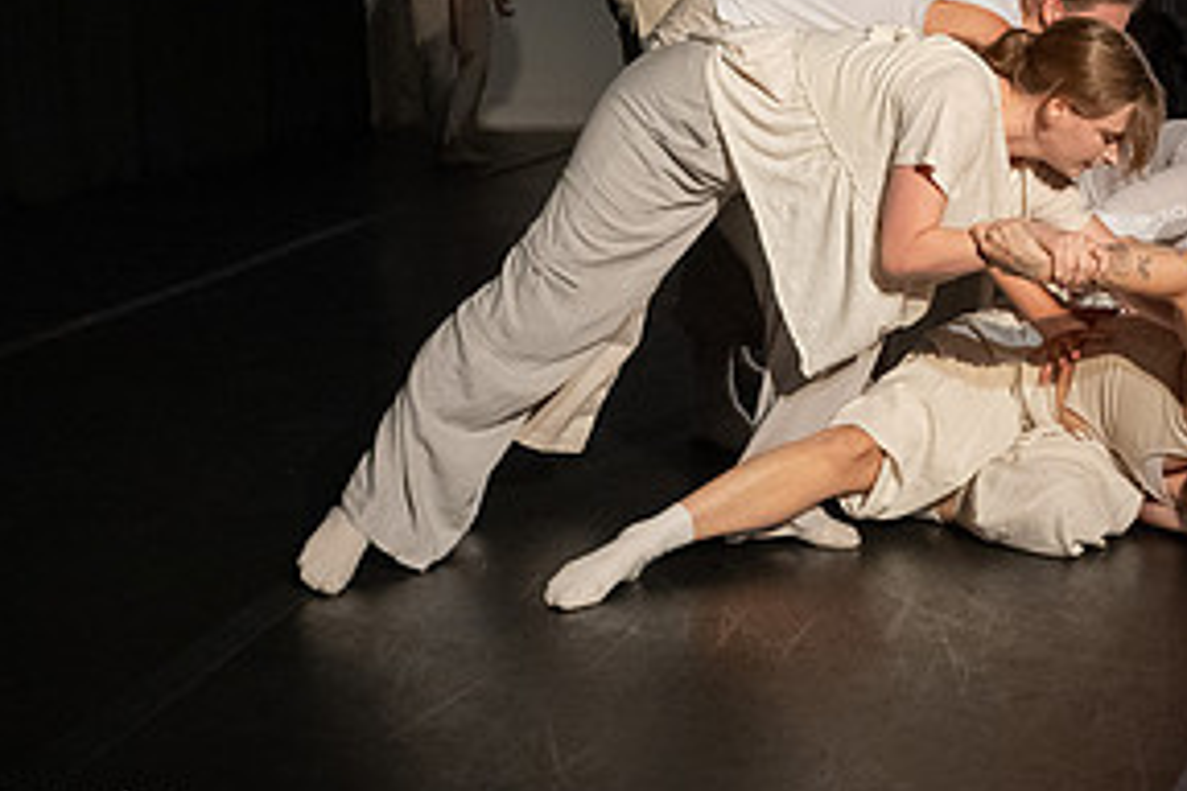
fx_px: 2176
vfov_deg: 20.5
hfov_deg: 29.2
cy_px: 215
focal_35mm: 66
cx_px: 1091
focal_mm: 28
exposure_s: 1/400
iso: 6400
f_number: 5
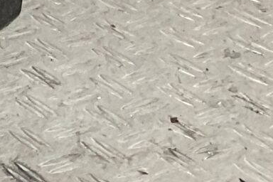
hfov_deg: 8.4
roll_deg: +5.0
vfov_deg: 6.4
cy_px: -318
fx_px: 1524
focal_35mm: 201
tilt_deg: -17.0
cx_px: -581
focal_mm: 3
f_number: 1.8
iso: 16
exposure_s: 1/104
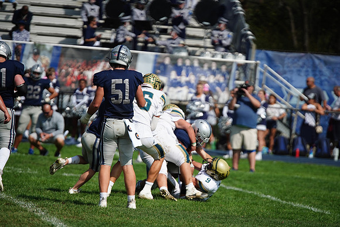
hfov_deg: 6.9
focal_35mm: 300
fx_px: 2834
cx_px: 170
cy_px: 114
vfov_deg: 4.6
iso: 400
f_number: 2.8
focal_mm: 300
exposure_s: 1/8000
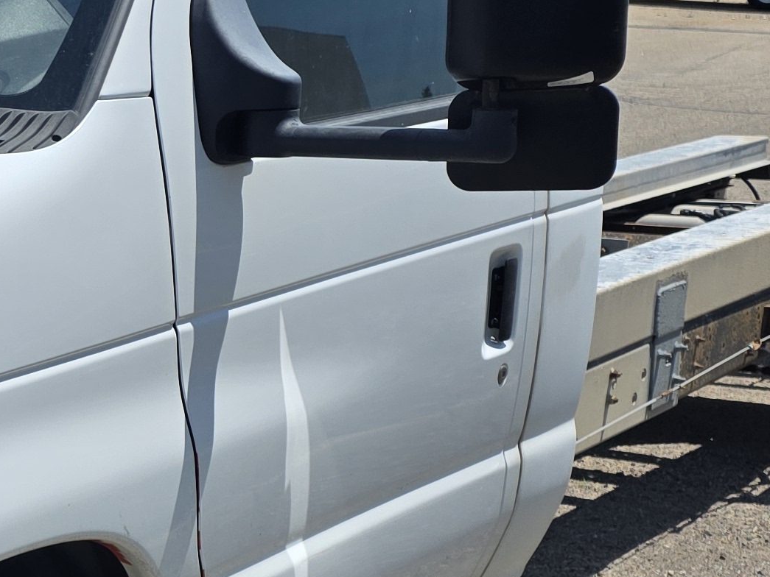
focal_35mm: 88
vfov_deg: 16.6
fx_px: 1958
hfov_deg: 20.9
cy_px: 479
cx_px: -138
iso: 64
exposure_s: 1/7944
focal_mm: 6.3
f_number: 1.7
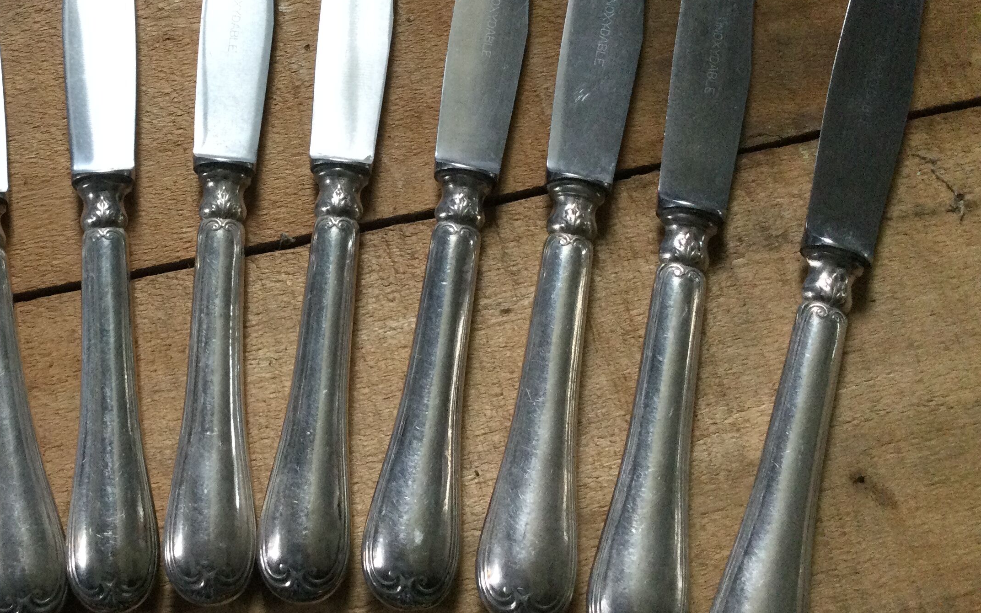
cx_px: 235
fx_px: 1337
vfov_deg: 25.7
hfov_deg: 39.1
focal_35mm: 50
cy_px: 211
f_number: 2.4
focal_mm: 3.3
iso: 64
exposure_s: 1/33
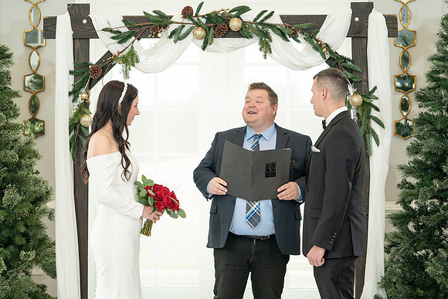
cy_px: 143
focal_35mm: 95
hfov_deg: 21.5
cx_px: 224
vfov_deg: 14.4
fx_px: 1180
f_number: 4
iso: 1000
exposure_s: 1/200
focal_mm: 90
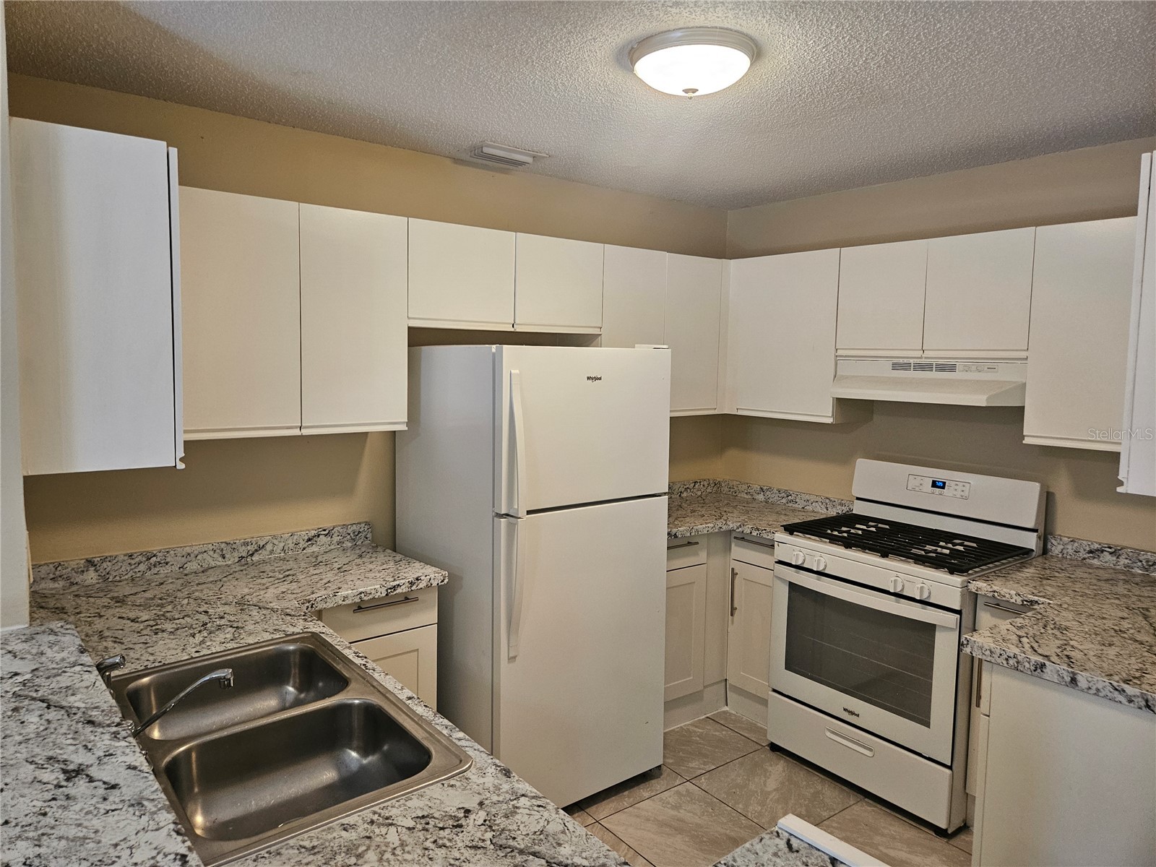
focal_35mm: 23
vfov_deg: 58.9
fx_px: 768
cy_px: 434
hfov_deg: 73.9
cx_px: 578
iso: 200
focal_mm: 5.4
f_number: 1.8
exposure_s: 1/120
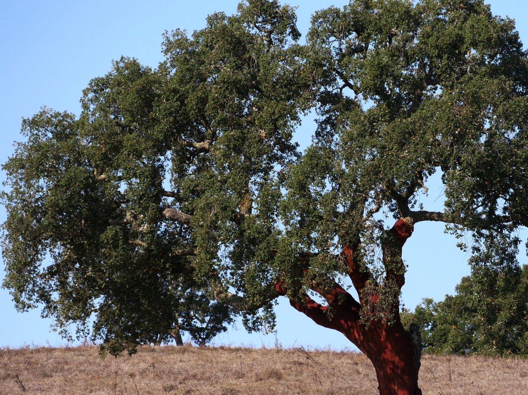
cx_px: 307
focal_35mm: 343
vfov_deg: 4.3
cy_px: 213
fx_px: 5231
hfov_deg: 5.8
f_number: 6.3
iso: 200
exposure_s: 1/640
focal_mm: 130
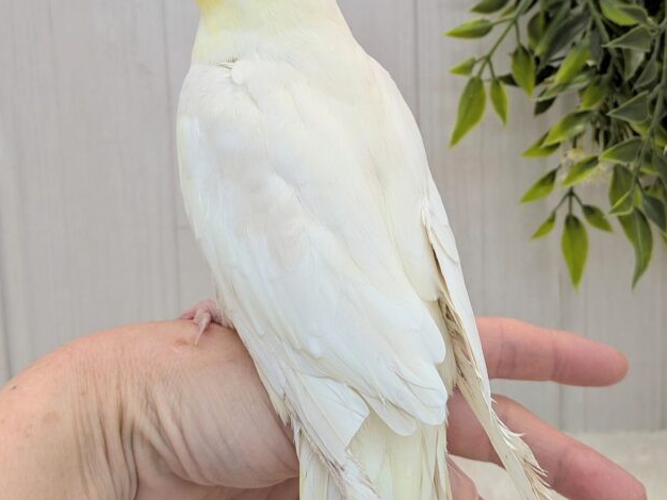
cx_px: 378
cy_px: 166
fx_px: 887
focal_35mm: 46
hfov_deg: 41.1
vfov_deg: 31.3
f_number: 1.7
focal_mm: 4.53
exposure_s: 1/100
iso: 41
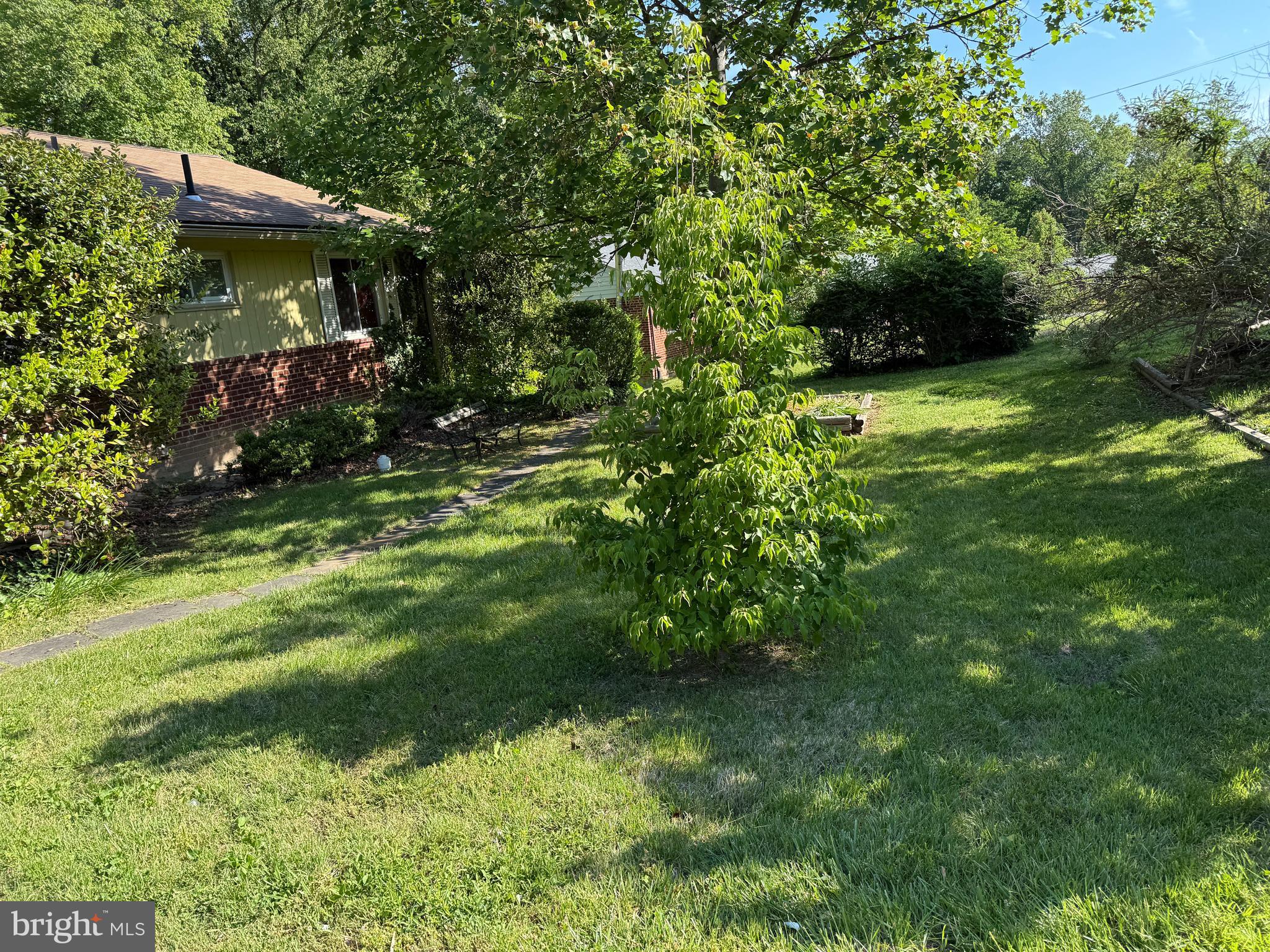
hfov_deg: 71.6
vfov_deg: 56.8
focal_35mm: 24
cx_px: 635
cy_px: 476
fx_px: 881
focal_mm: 6.76
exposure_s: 1/992
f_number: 1.78
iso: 80
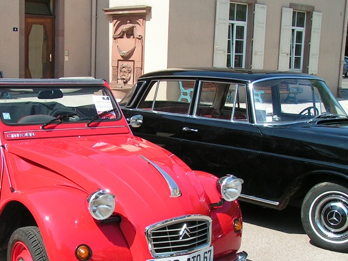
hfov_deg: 32.3
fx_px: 593
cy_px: 171
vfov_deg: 24.7
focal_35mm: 59
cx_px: 106
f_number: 5.6
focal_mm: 6.3
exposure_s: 1/250
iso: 50
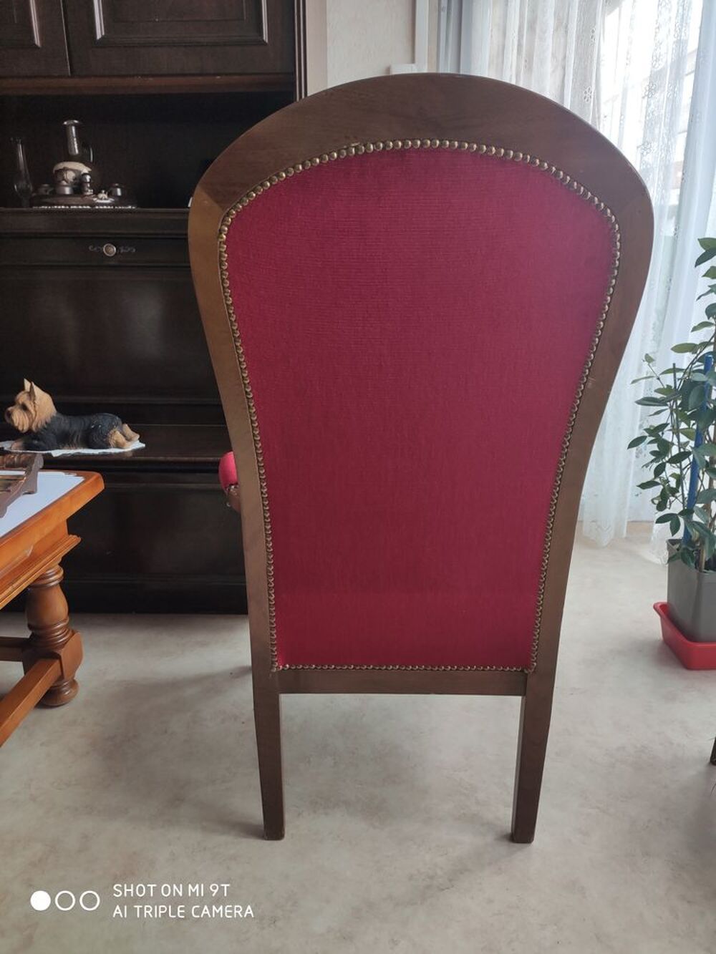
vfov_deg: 67.3
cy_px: 477
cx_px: 358
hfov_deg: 53.1
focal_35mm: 26
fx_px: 717
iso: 142
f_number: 1.75
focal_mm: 4.77
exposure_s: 1/100
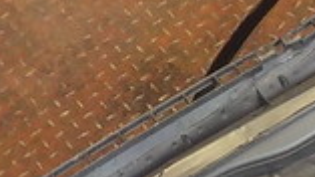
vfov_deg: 9.1
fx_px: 1110
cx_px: 379
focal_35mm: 133
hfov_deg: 15.6
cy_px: 30
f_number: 3.3
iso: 360
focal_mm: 4.1
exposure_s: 1/30
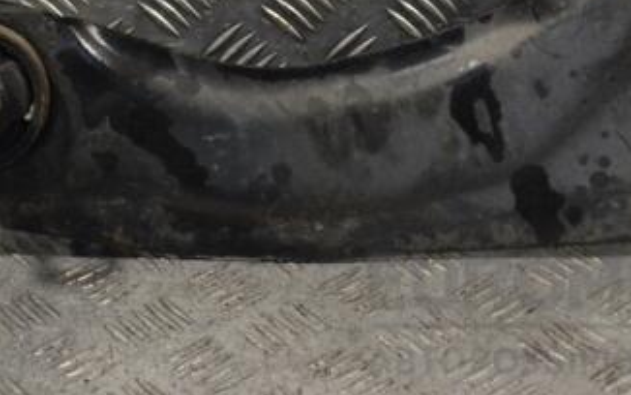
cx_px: 331
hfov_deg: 17.7
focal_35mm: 118
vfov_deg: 11.0
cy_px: 23
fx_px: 2030
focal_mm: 42
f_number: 8
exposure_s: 1/250
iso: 3200
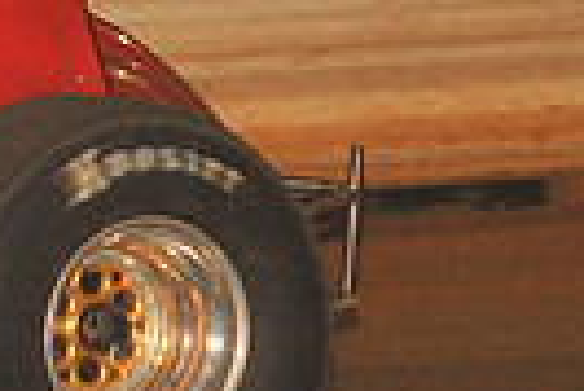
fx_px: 10994
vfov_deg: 2.0
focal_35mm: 677
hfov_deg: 3.0
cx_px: -645
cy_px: -134
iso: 1250
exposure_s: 1/320
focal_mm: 155
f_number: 6.3
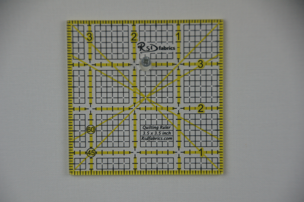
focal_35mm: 180
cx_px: 152
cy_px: 101
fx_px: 1518
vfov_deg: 7.6
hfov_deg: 11.4
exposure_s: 1/200
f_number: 5.6
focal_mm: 120
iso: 320
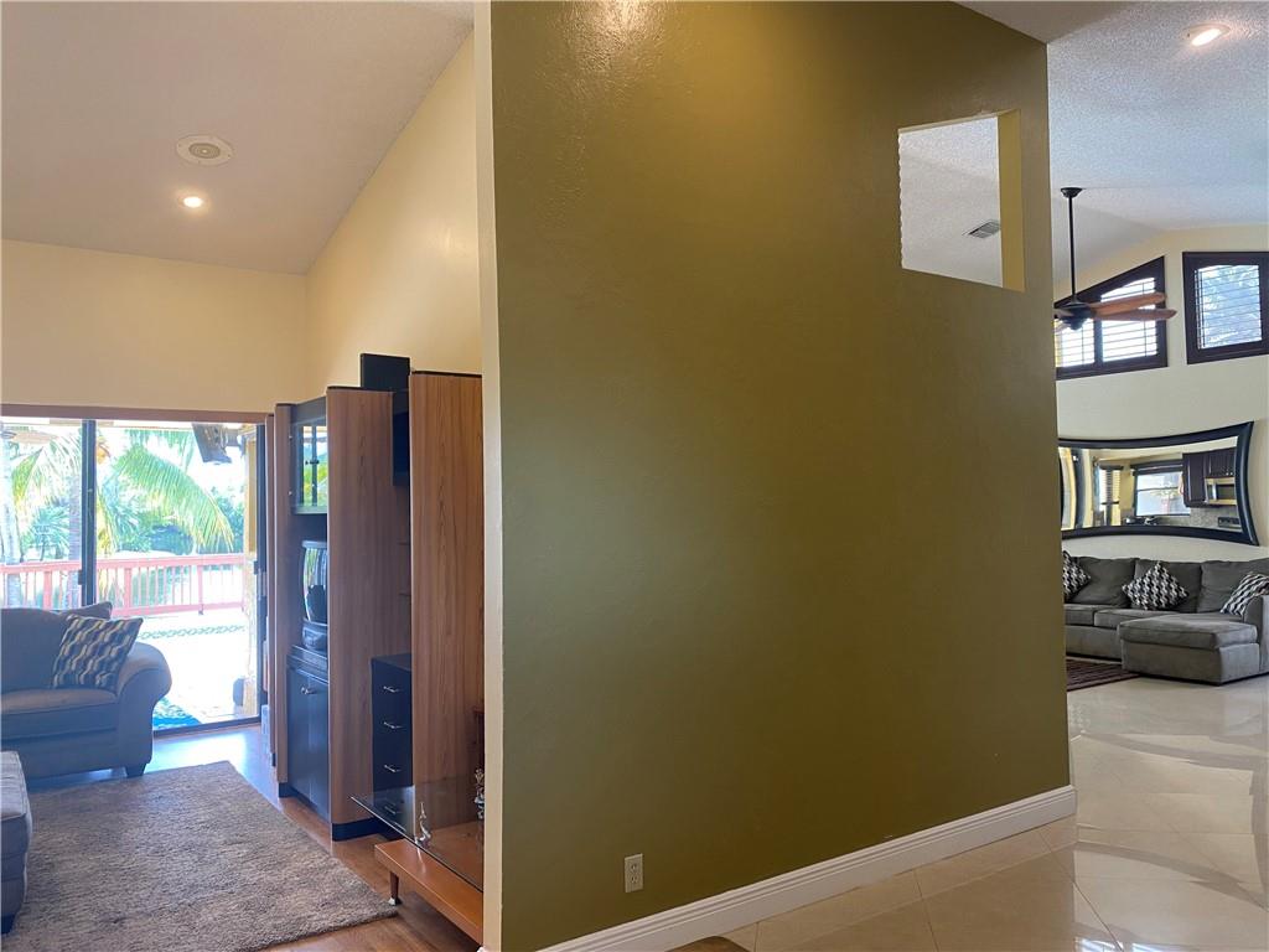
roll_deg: +0.6
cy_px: 476
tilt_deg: +2.2
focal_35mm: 26
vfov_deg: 53.1
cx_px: 634
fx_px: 953
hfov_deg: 67.3
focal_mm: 4.25
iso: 100
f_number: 1.8
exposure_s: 1/60
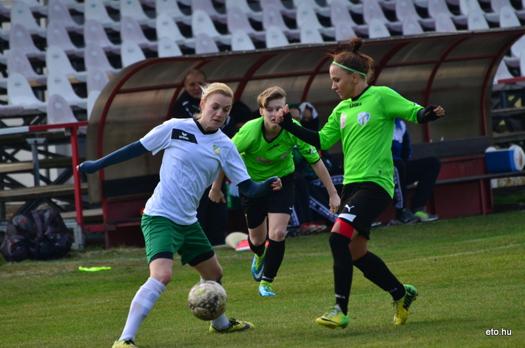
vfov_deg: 3.3
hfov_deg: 4.9
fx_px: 6113
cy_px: 174
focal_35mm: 420
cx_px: 262
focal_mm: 280
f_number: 5.6
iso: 200
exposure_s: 1/500
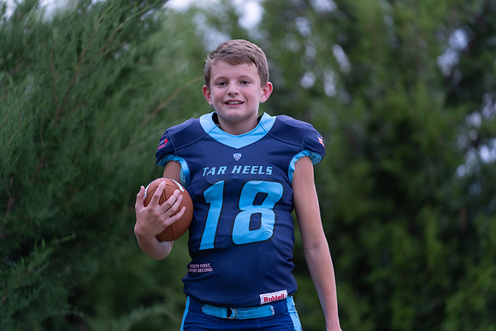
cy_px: 166
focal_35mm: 161
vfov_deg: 8.5
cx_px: 248
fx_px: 2219
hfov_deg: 12.8
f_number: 2.8
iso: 500
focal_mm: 161
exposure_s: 1/320
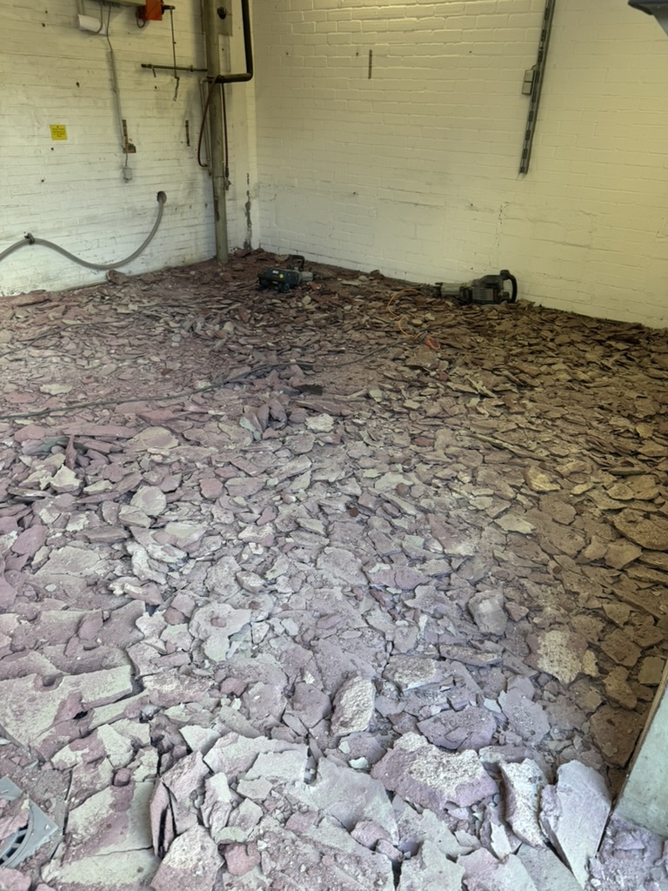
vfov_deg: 71.6
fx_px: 618
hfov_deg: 56.8
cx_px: 334
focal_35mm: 24
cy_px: 446
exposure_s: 1/100
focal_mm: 6.76
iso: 64
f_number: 1.78
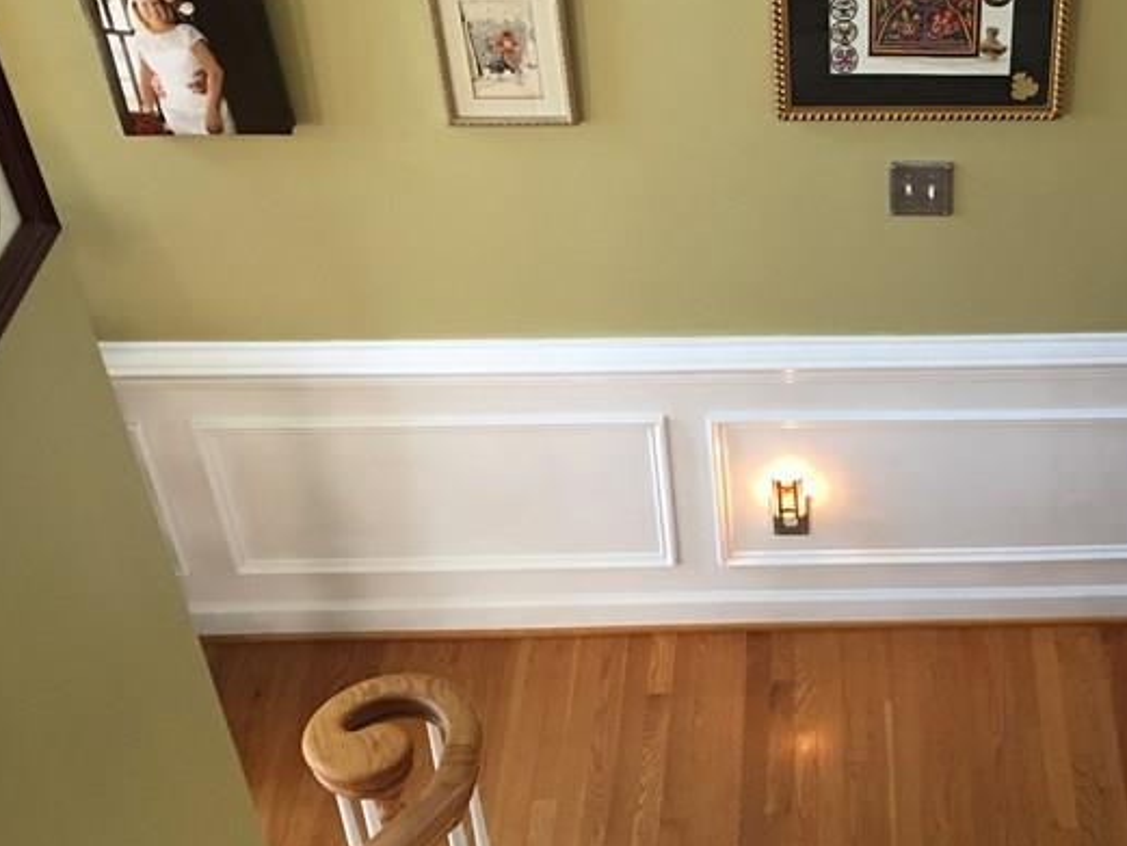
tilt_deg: -39.2
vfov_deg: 25.7
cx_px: 954
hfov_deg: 32.5
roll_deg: -2.2
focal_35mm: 57
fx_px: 1856
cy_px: 472
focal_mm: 4.15
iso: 64
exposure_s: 1/15
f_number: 2.2
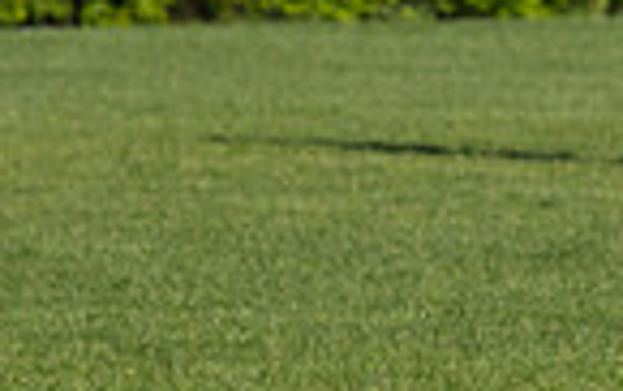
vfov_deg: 1.6
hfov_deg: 2.5
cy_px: 292
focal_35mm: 824
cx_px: 1182
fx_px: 14007
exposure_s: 1/1600
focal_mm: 135
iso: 250
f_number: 5.6
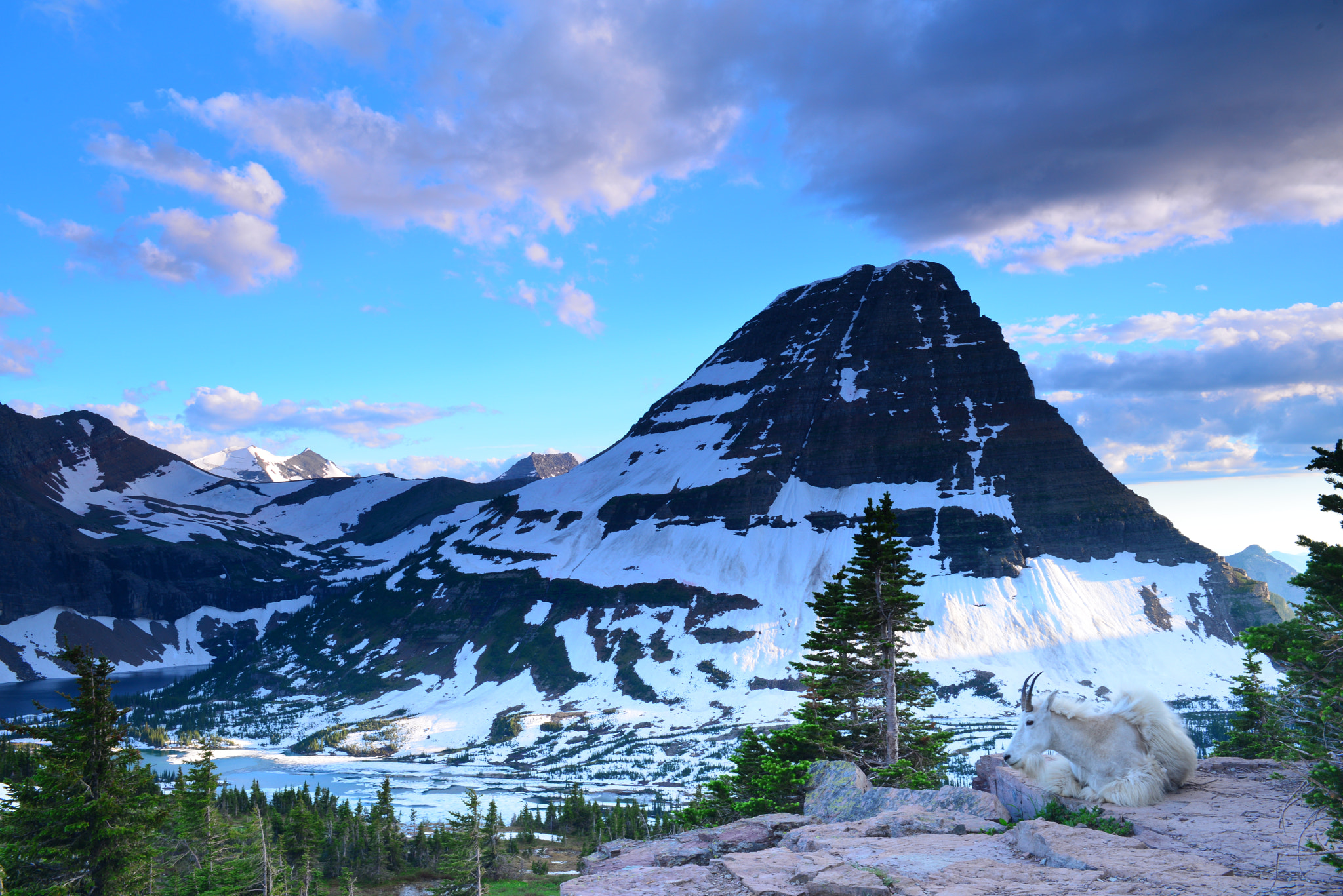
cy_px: 448
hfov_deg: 55.8
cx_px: 672
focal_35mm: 34
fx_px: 1269
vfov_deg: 38.9
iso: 200
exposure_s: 1/1.5
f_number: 16
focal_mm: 34
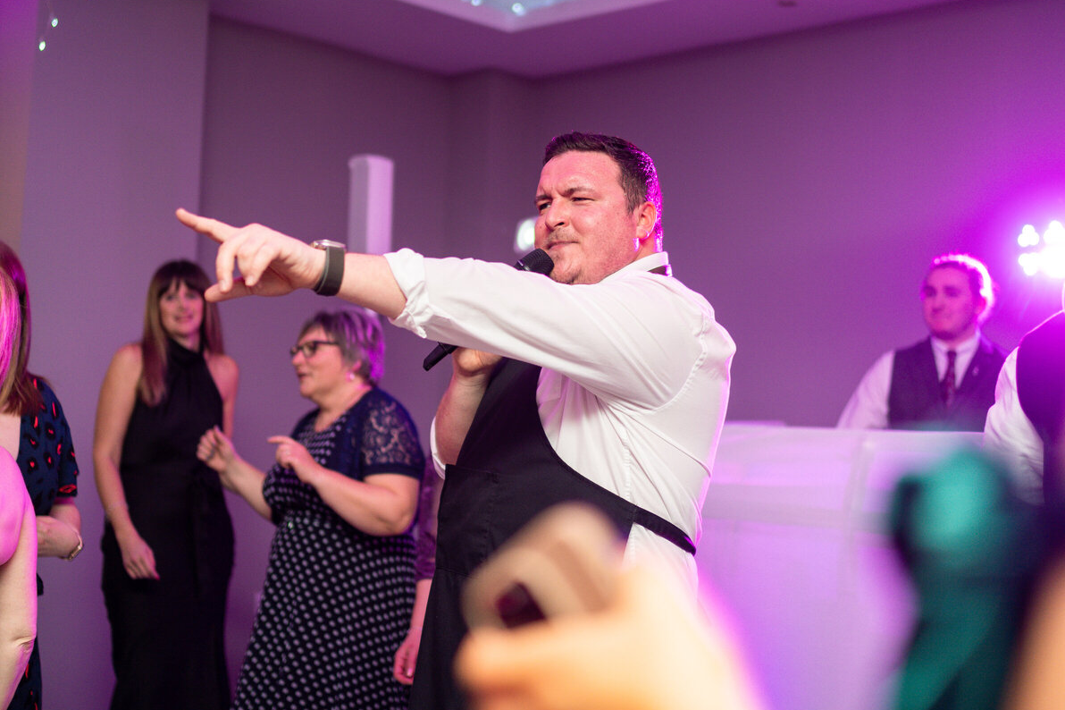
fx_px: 1390
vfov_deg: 28.5
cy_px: 249
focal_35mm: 47
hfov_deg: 41.9
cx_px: 522
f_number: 1.4
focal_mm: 35
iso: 400
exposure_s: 1/200
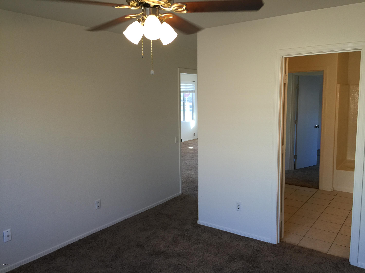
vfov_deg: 48.2
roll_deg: +0.4
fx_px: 306
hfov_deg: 61.7
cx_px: 182
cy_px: 136
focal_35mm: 29
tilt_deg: -7.4
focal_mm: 4.15
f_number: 2.2
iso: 32
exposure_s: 1/15
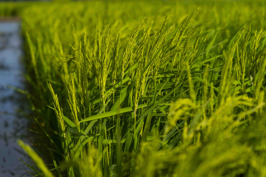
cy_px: 88
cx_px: 133
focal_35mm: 90
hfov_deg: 22.6
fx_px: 665
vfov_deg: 15.2
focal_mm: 90
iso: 200
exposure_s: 1/2000
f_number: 4.5
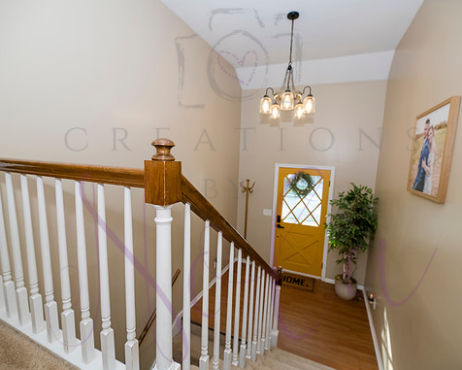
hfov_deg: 93.0
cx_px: 243
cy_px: 187
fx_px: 219
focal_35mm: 16
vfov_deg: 80.4
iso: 800
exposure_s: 1/200
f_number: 4
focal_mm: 14
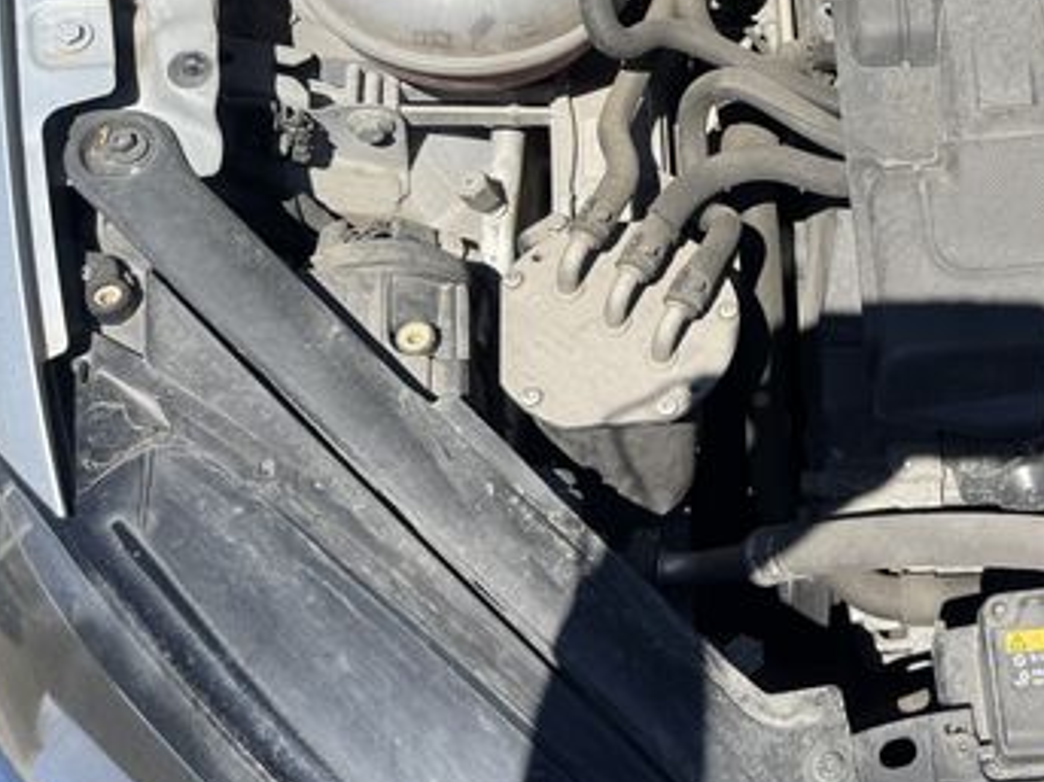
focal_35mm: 56
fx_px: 1688
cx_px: 1129
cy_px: 134
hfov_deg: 30.9
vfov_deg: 25.5
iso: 80
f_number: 1.78
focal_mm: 6.76
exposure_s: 1/2415
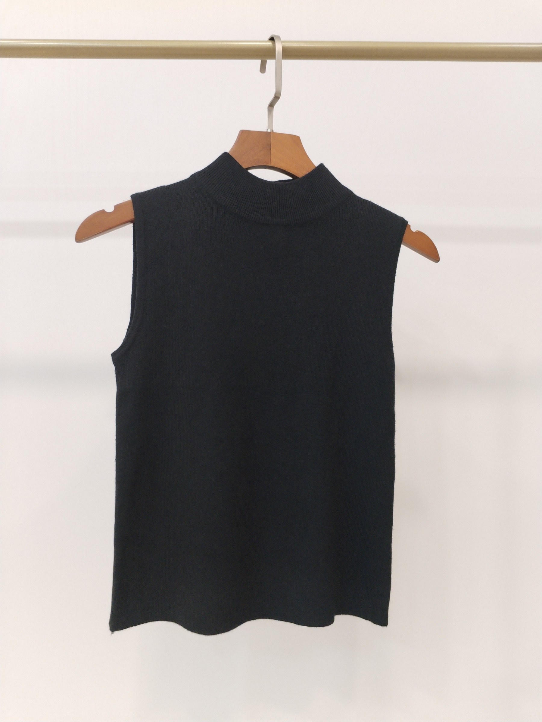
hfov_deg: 48.2
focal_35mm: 29
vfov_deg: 61.7
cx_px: 271
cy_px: 361
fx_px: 605
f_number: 1.8
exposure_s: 1/40
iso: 398
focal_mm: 4.75
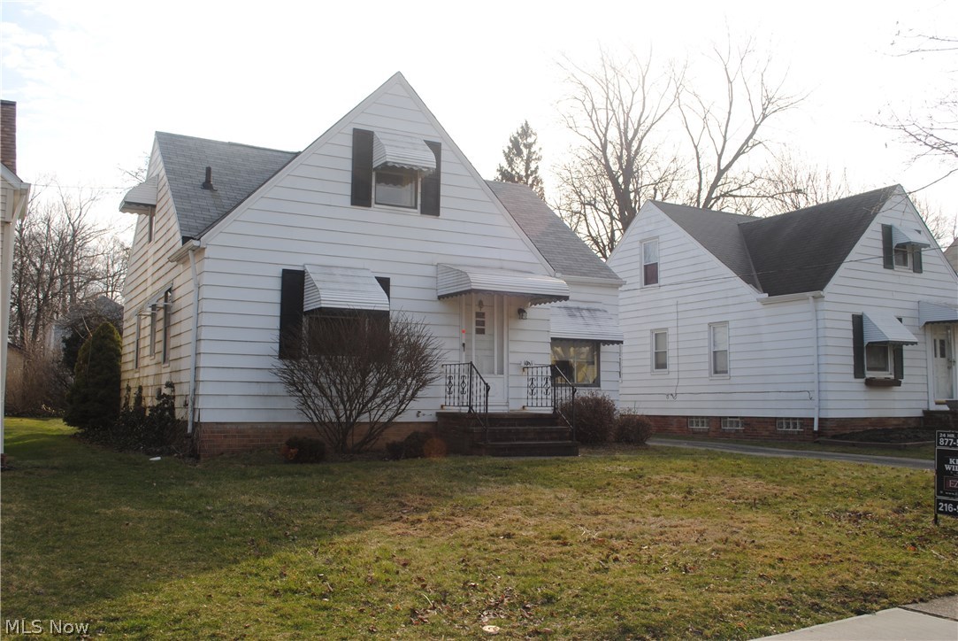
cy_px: 320
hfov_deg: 57.2
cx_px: 479
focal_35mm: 33
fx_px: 879
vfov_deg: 40.0
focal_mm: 22
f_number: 7.1
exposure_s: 1/200
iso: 100
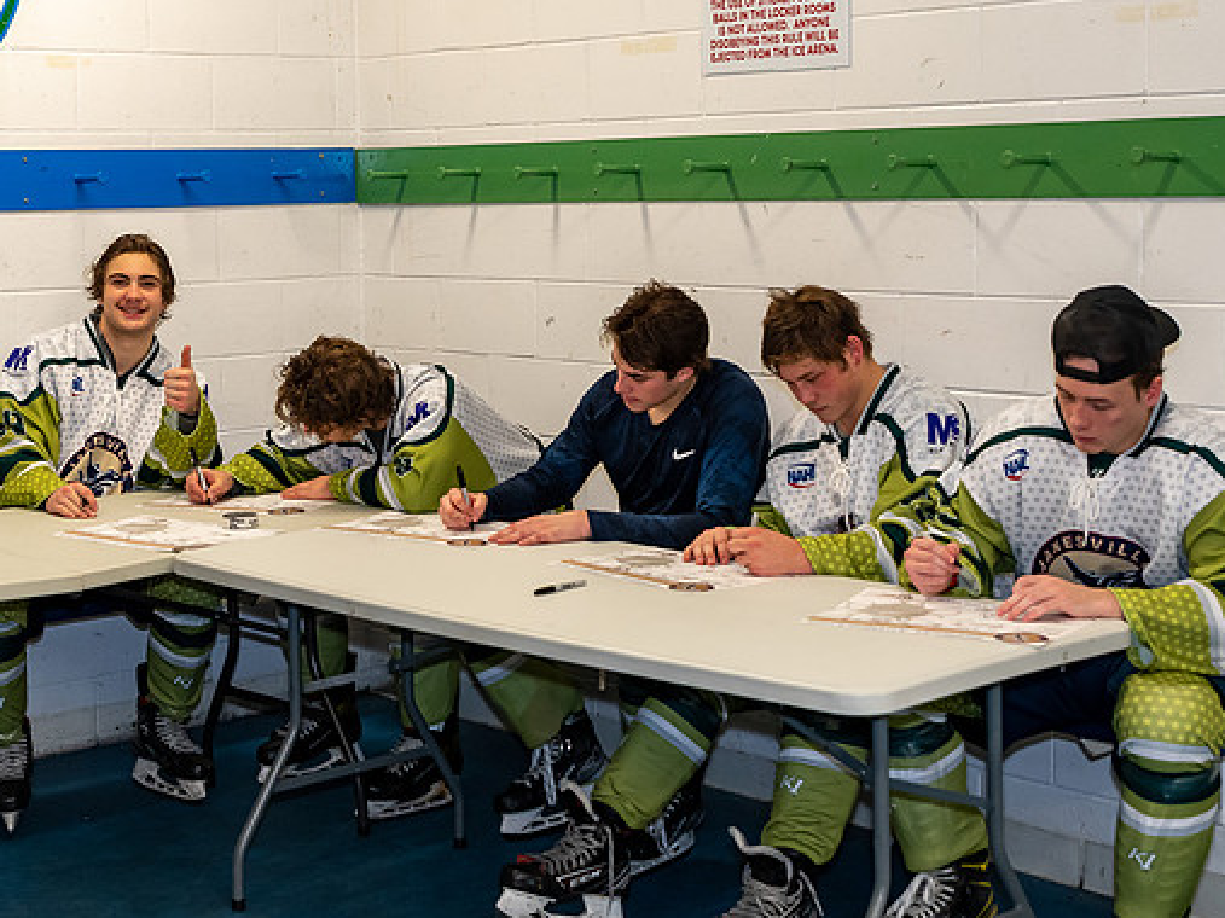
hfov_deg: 31.2
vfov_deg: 23.6
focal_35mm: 62
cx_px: 518
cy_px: 392
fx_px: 2194
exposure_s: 1/160
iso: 1250
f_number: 3.5
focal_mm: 32
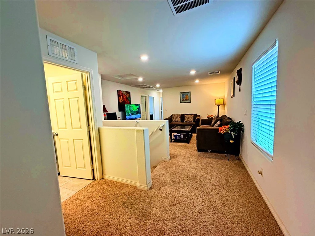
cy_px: 118
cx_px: 158
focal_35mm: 14
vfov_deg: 85.7
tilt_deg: -2.5
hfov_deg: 102.1
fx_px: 127
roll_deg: +3.7
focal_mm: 2.22
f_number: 2.2
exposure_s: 1/120
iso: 250
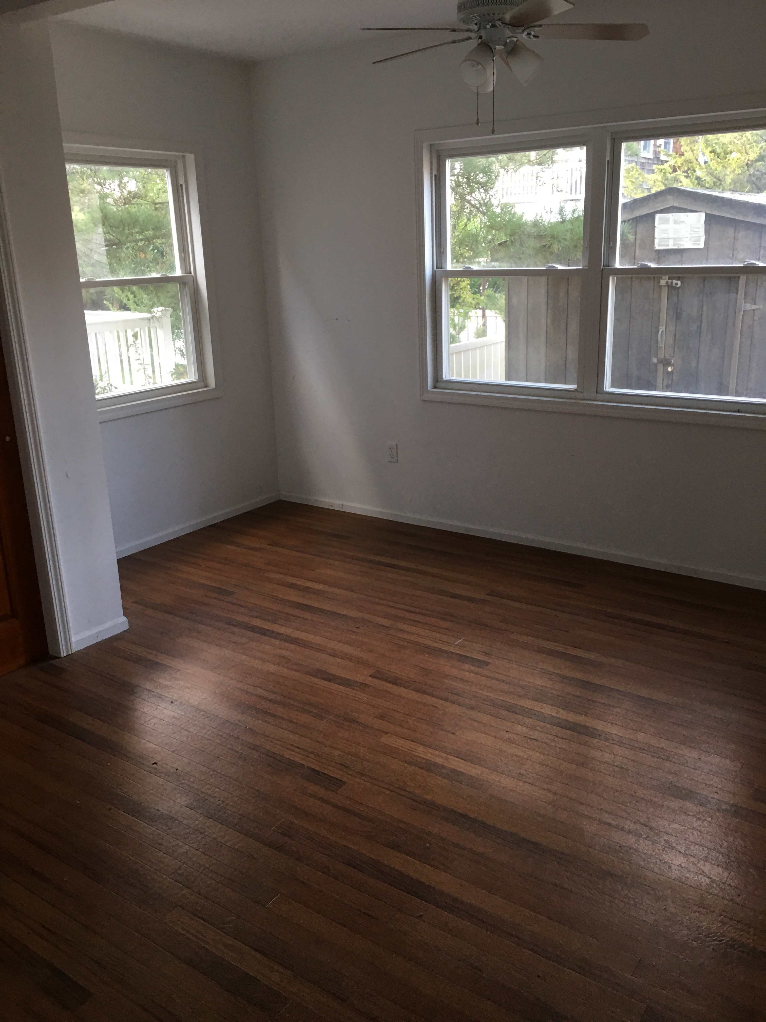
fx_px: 856
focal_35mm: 29
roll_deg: +1.7
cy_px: 511
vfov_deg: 61.7
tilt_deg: -15.9
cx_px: 383
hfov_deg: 48.2
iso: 40
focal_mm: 4.15
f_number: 2.2
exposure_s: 1/15
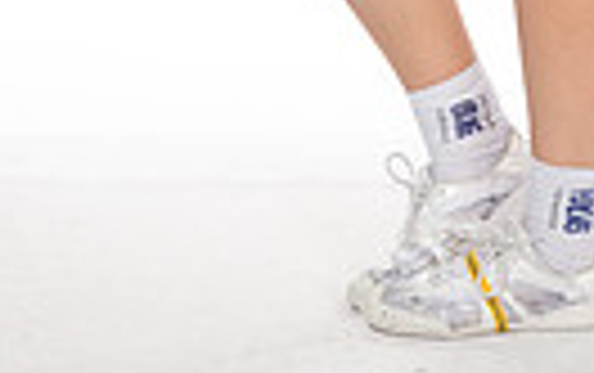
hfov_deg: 10.3
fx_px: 3259
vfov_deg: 6.2
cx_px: 580
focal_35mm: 201
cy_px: -557
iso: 800
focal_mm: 58
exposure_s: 1/320
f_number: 7.1
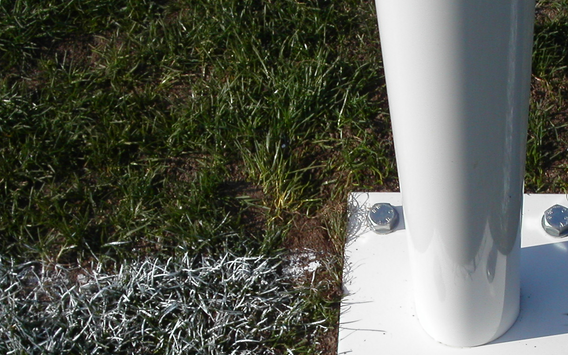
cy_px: 289
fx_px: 1161
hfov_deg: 27.1
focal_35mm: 75
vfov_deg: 17.2
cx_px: 428
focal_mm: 7.8
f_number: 8
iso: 100
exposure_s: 1/500
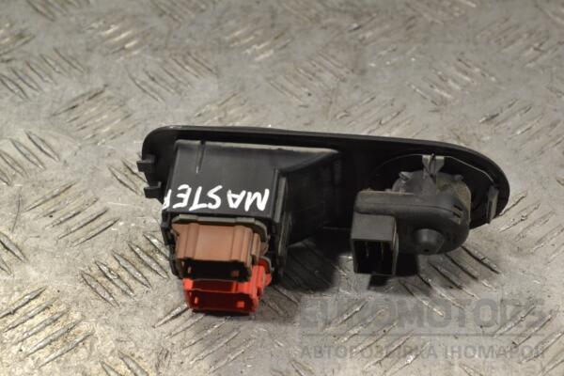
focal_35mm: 82
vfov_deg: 16.6
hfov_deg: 24.6
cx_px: 282
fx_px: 1292
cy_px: 188
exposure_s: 1/320
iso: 3200
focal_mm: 55
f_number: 9
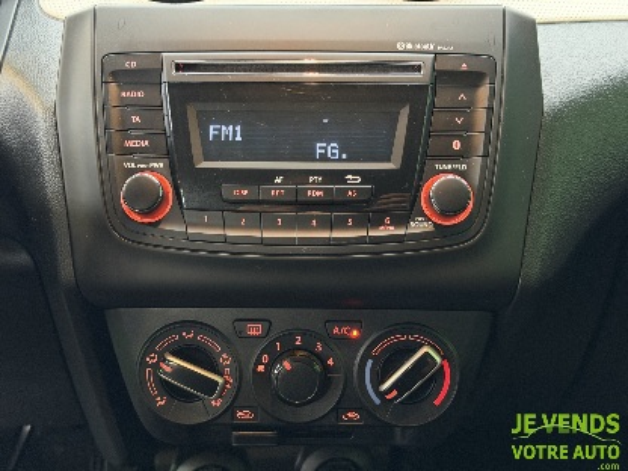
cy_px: 236
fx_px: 871
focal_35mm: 48
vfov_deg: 30.3
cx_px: 314
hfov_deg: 39.7
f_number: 1.78
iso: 640
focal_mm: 6.76
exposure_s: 1/30
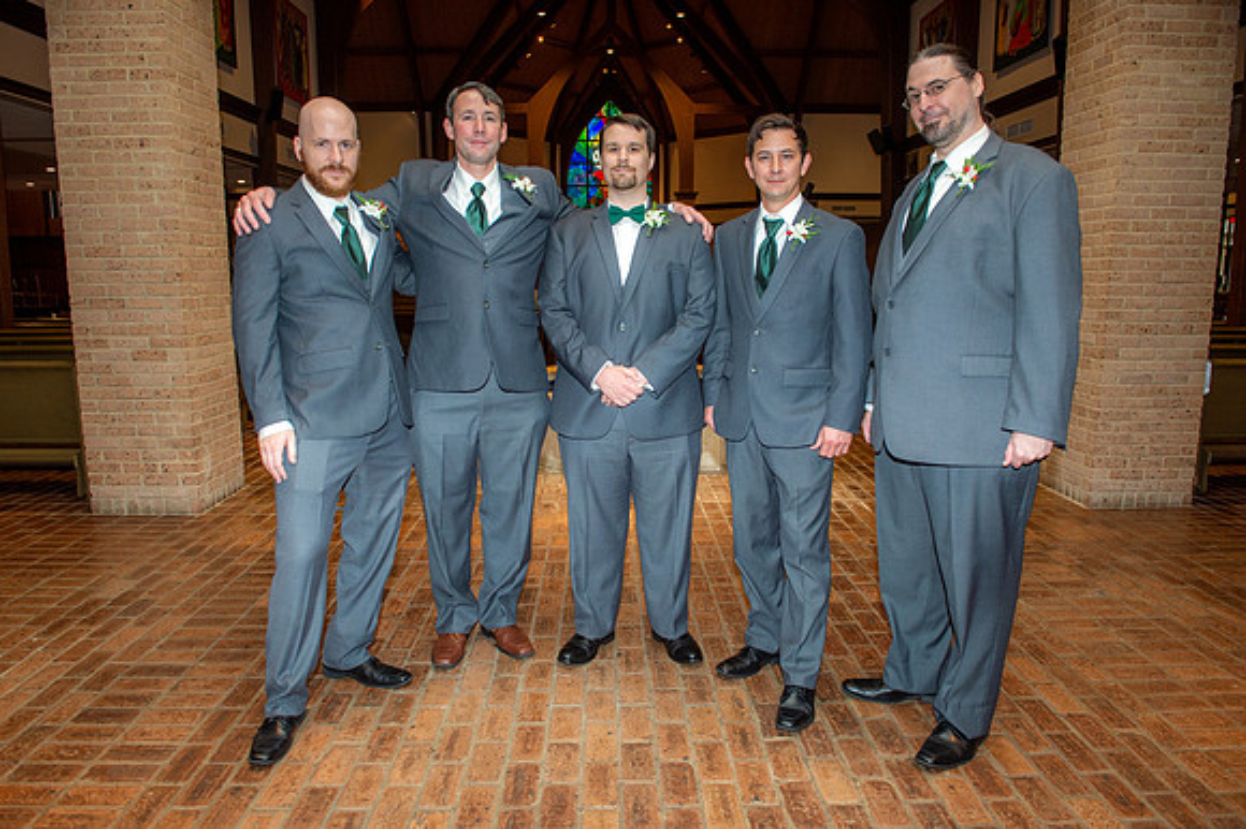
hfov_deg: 69.4
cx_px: 623
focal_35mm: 26
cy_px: 414
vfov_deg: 49.5
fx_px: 899
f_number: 5.6
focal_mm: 26
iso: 1250
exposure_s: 1/160
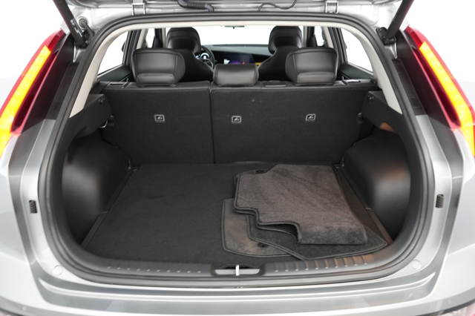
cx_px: 238
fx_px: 369
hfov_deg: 65.5
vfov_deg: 46.4
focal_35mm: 28
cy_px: 158
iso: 640
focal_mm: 28
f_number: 2.8
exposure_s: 1/15
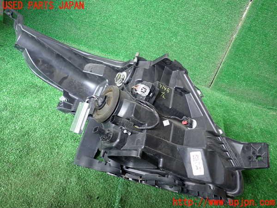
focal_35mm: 30
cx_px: 138
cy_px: 104
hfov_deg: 60.0
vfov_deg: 46.8
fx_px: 240
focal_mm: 5.4
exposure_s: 1/100
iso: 200
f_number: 2.3
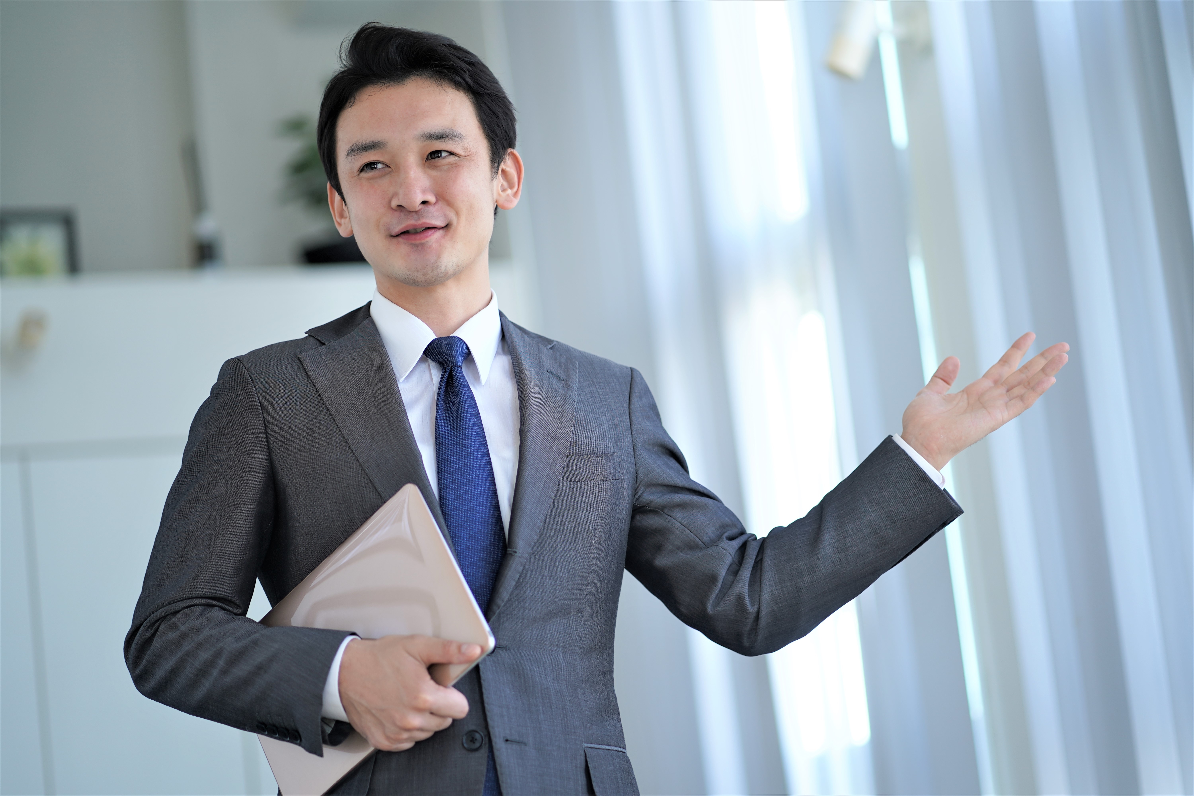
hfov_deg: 23.9
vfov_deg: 16.1
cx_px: 597
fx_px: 2819
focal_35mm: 85
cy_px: 398
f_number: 1.8
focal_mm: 85
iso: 100
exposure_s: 1/125
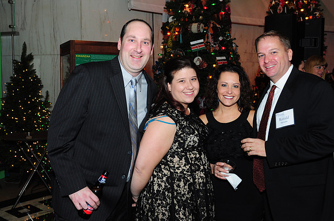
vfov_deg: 34.1
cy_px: 110
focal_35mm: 39
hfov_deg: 49.6
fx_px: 361
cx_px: 167
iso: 640
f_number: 4.5
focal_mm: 26
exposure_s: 1/60
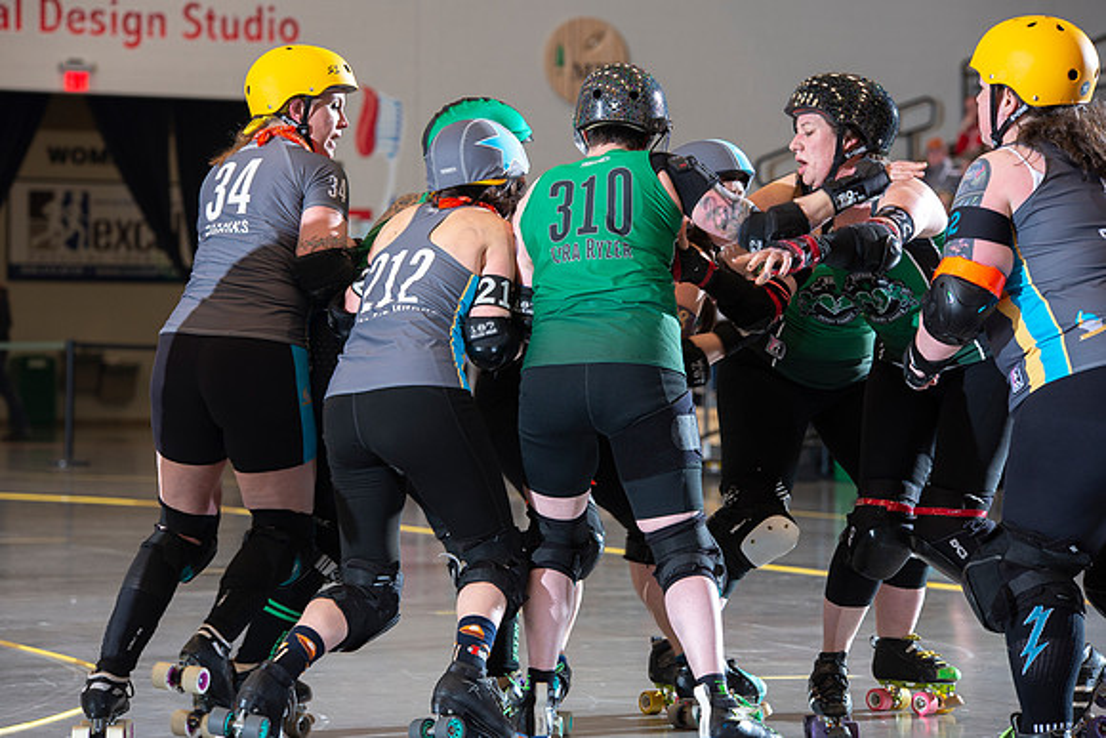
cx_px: 553
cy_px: 369
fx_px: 4302
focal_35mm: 140
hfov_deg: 14.7
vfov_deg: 9.8
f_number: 5.6
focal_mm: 140
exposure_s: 1/160
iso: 640
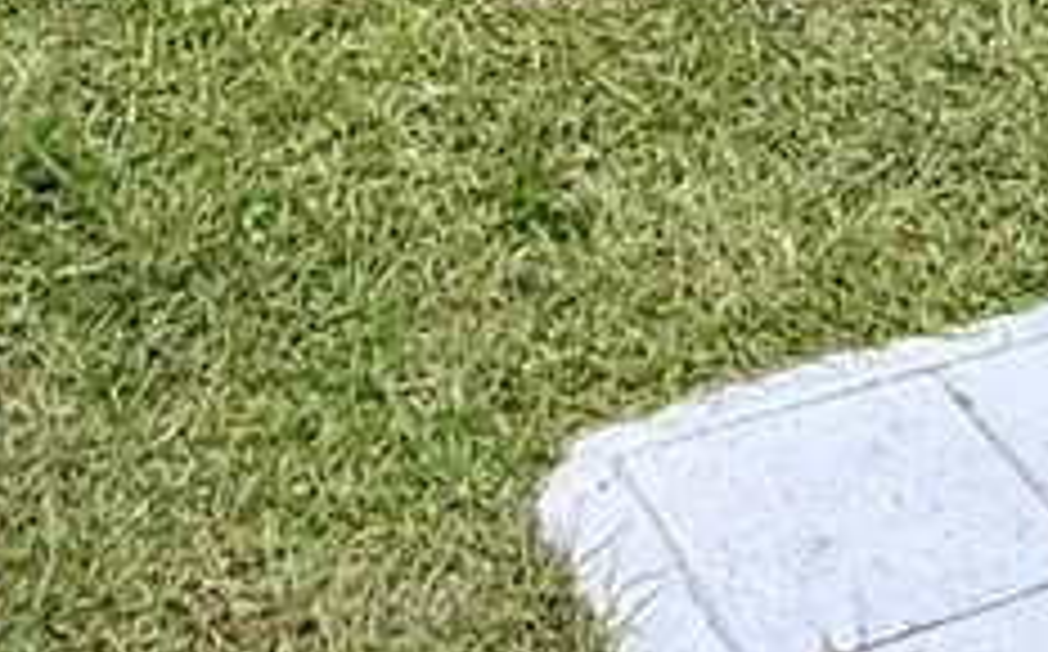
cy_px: -1682
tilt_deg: +8.0
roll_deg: -1.4
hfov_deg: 20.0
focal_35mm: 102
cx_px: 945
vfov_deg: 8.7
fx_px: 2910
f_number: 2.2
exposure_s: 1/212
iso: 64
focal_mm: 2.22
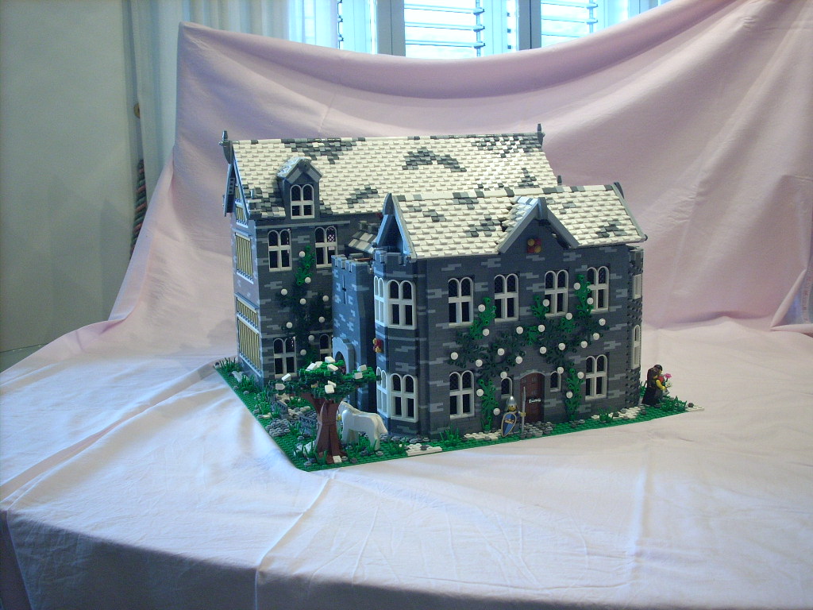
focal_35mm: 37
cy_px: 305
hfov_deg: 50.1
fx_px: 869
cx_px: 406
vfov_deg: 38.7
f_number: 2.8
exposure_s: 1/17.8
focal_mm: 6.2
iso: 200
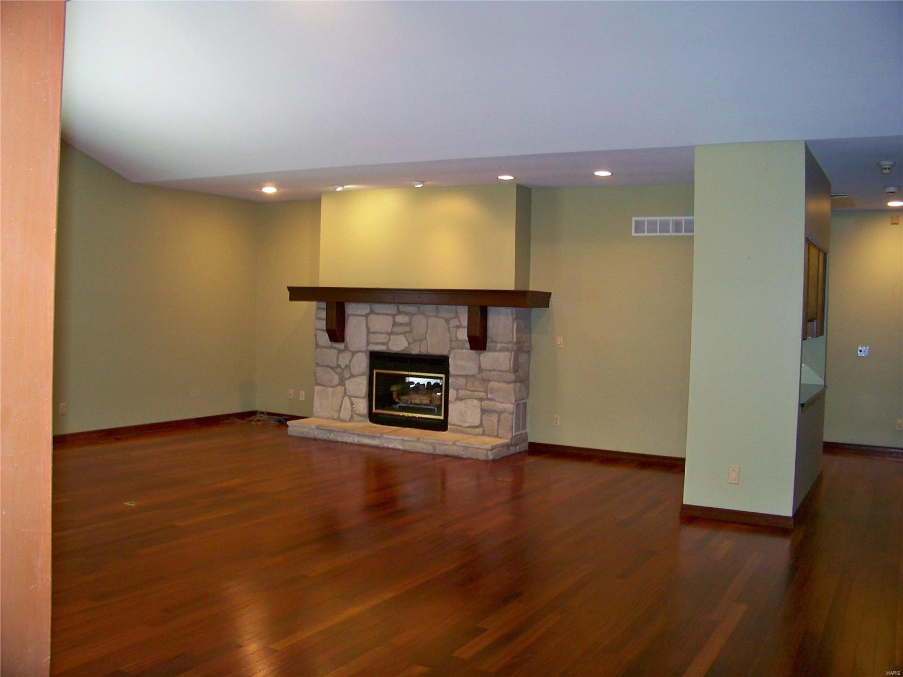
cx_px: 452
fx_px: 861
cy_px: 338
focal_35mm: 33
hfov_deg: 55.4
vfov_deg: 42.9
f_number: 2.8
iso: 200
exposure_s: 1/30
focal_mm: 5.85
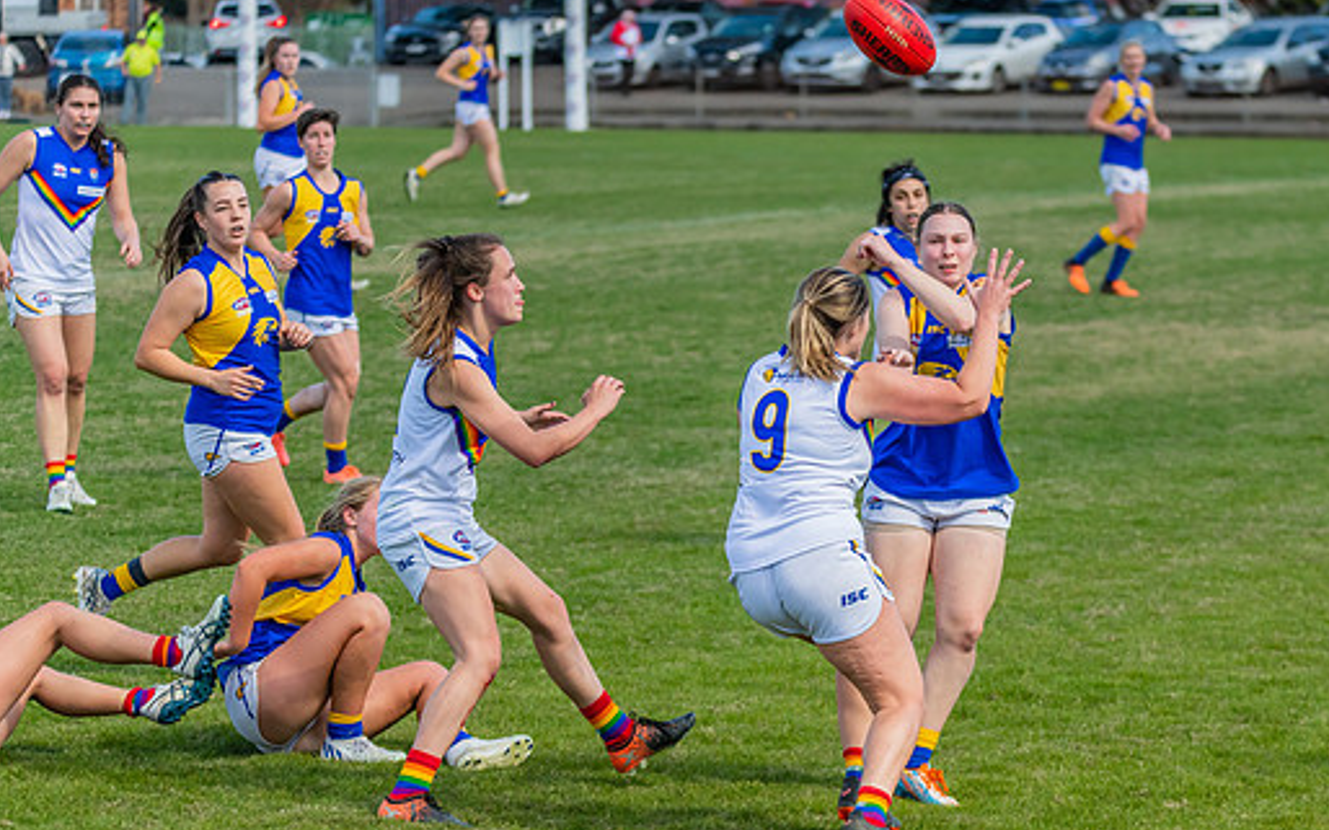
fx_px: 7423
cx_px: 884
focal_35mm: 205
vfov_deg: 6.4
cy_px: 533
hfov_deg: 10.2
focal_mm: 150
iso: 800
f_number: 5
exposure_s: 1/1600
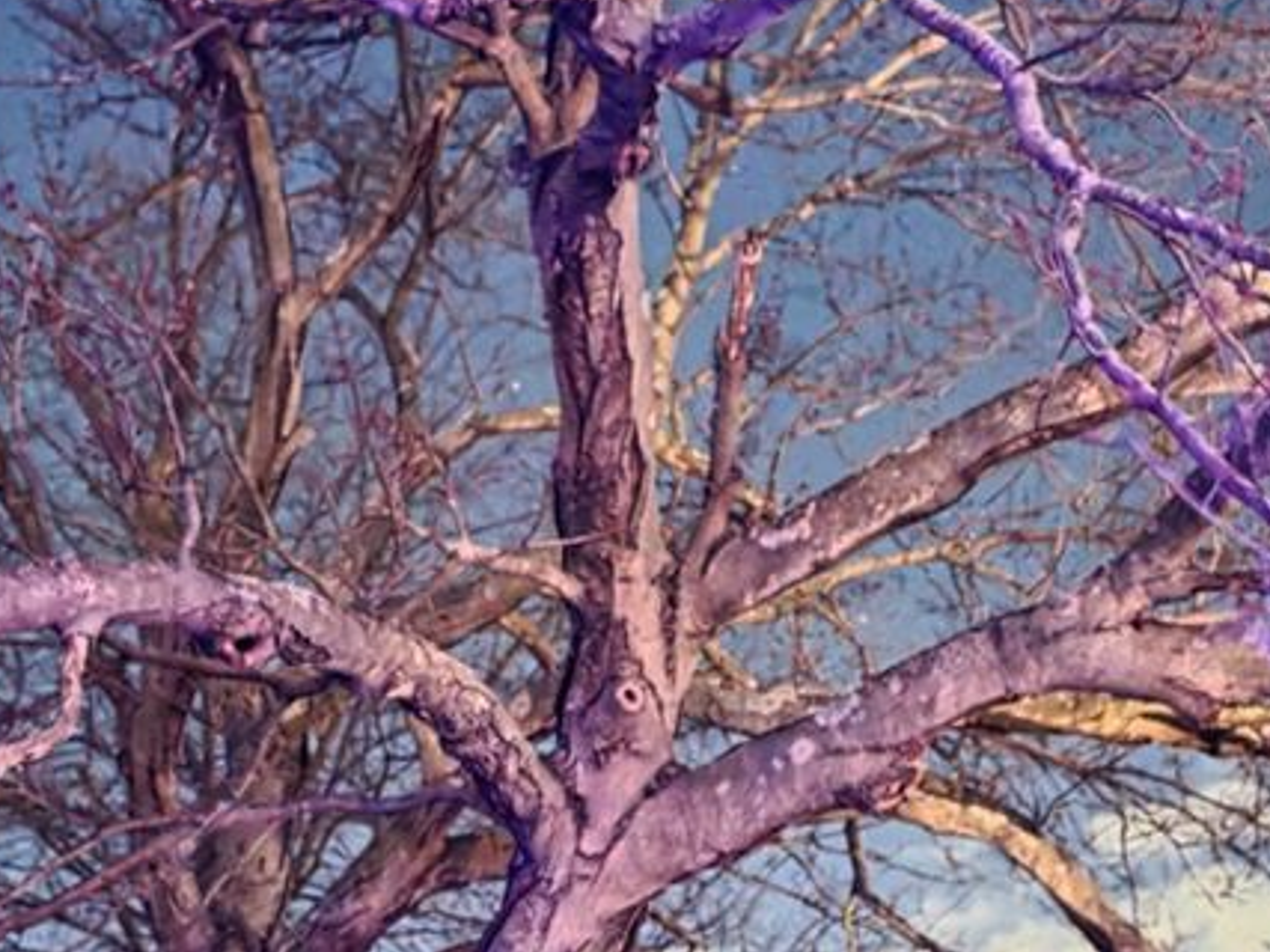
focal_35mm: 69
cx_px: 577
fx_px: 2531
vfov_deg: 21.0
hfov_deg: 28.2
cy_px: 765
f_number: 1.7
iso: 3200
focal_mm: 6.3
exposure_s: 1/2
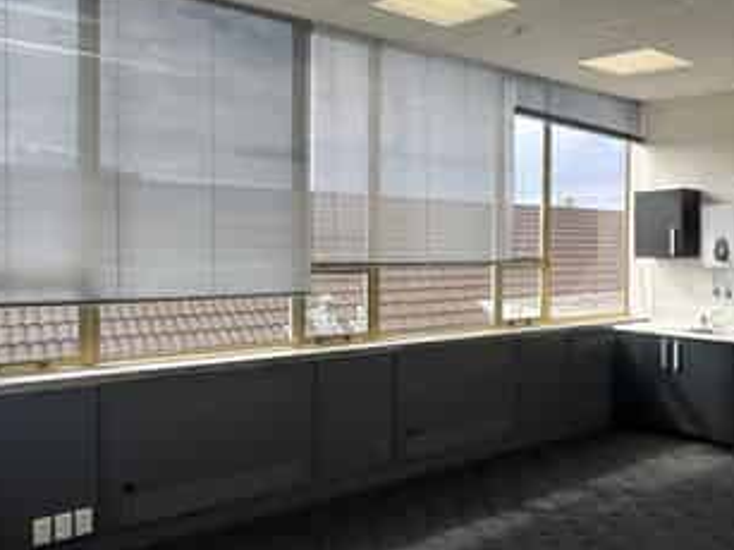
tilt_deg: -1.2
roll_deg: +0.1
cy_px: 264
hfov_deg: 59.9
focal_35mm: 30
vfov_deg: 46.8
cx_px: 390
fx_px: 636
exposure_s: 1/377
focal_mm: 2.22
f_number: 2.2
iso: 40
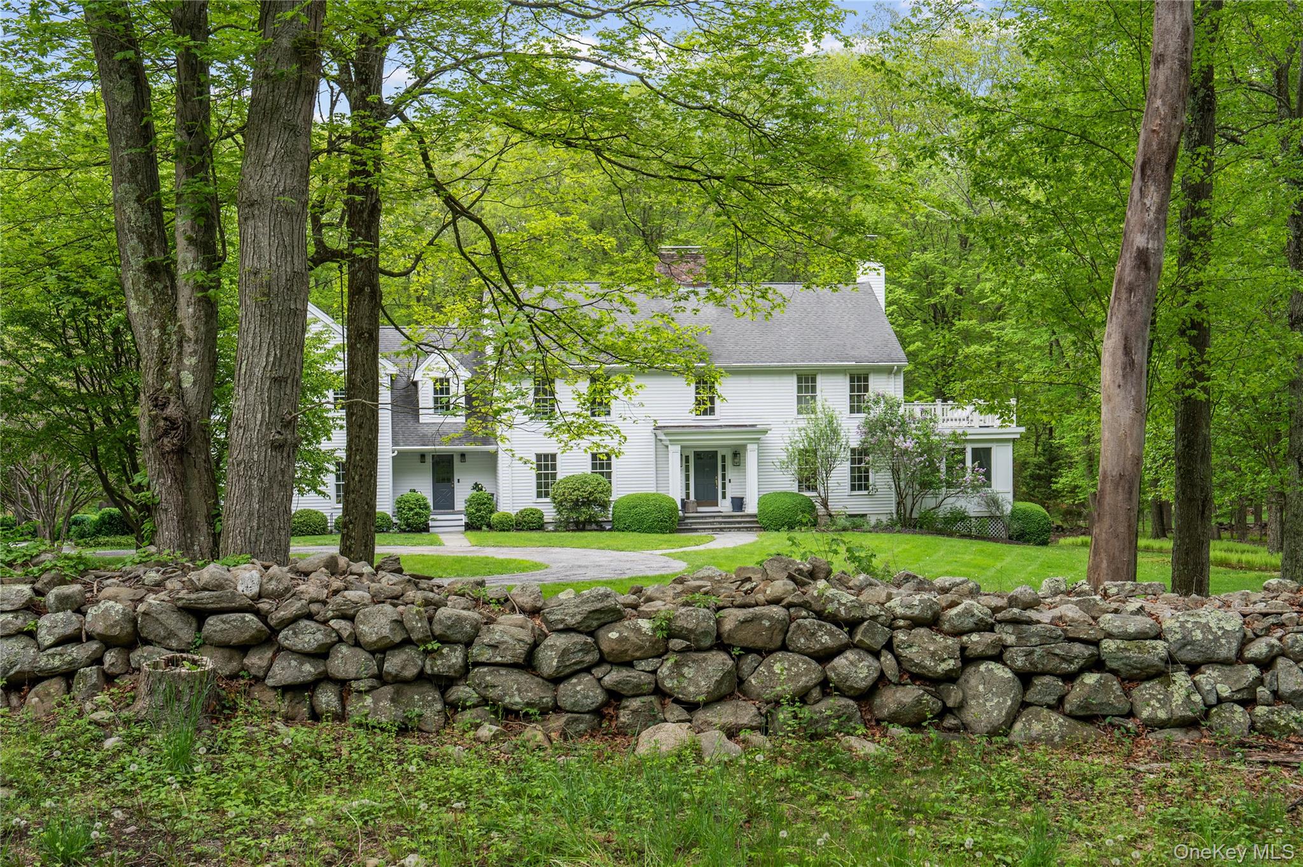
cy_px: 434
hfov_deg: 44.5
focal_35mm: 44
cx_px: 652
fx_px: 1592
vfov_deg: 30.5
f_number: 7.1
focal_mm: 44
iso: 250
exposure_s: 1/125
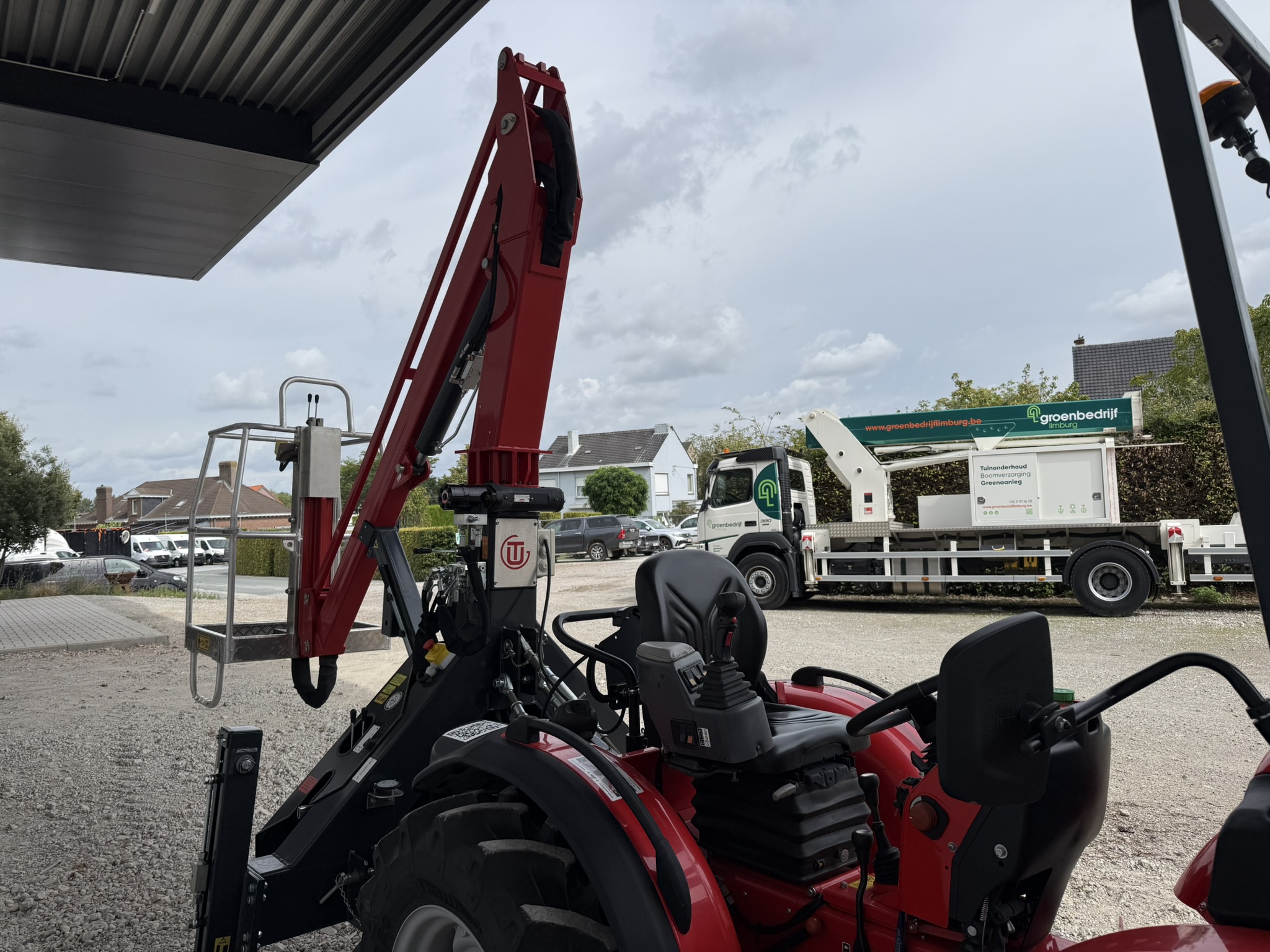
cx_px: 635
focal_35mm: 24
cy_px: 476
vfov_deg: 56.8
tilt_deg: +1.4
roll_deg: +2.5
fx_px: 881
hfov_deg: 71.6
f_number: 1.78
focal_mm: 6.76
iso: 80
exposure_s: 1/6173
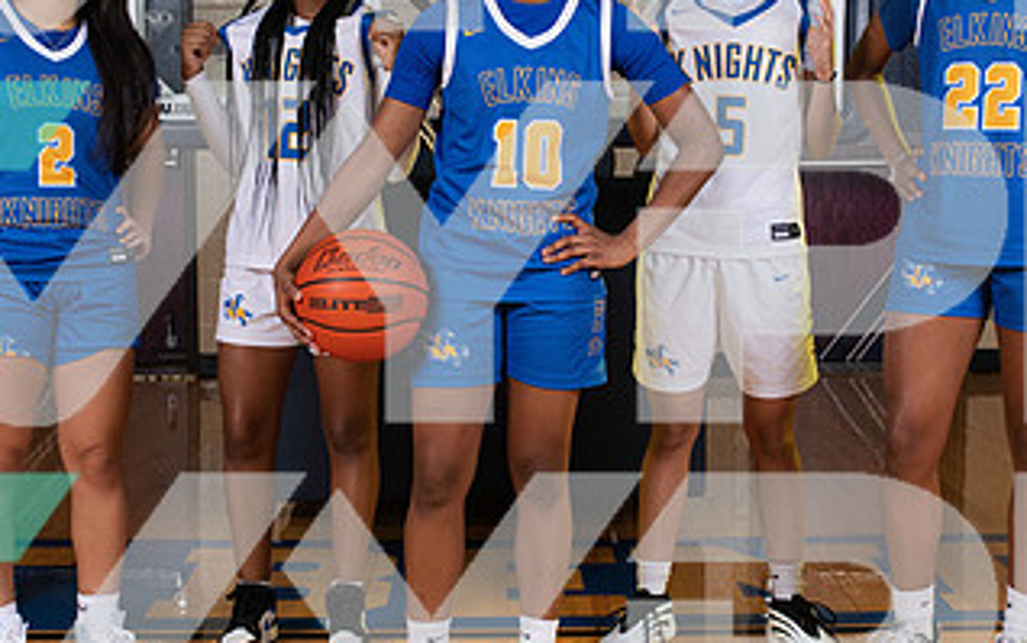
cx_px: 575
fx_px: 1820
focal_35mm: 65
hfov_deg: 31.5
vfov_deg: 20.0
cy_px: 254
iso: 320
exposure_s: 1/320
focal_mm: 35
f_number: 7.1
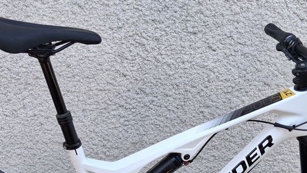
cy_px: 210
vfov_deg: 18.1
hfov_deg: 33.2
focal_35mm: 63
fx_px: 513
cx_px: 117
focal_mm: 4
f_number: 1.8
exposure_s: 1/100
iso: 40
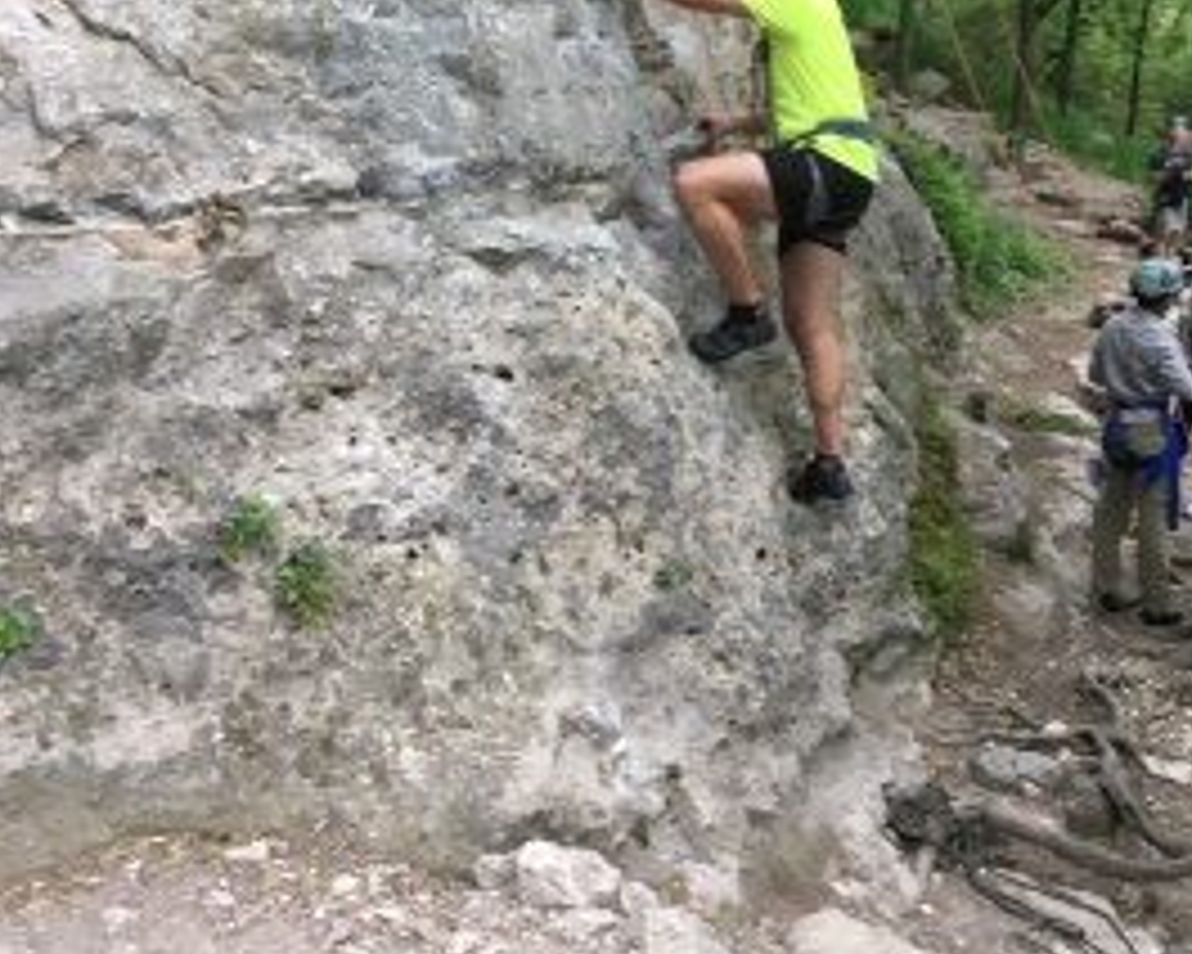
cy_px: 234
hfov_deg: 46.8
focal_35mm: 39
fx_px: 1376
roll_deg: +1.6
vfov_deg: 37.3
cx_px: 607
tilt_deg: -8.9
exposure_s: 1/40
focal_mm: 4.15
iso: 25
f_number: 2.2
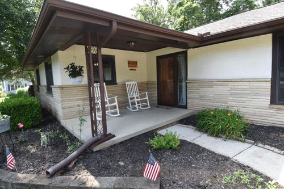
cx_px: 142
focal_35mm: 18
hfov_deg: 90.0
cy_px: 94
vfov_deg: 67.3
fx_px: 142
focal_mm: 12
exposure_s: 1/320
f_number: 5
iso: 320
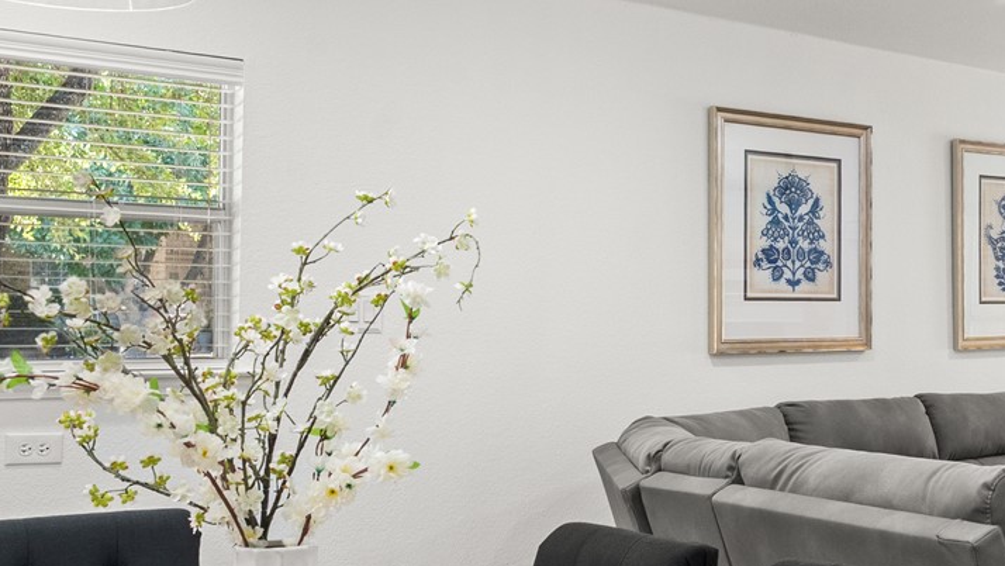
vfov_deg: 23.5
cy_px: 355
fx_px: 1359
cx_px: 1033
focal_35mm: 51
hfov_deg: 36.0
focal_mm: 16
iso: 800
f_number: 11
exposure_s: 1/3
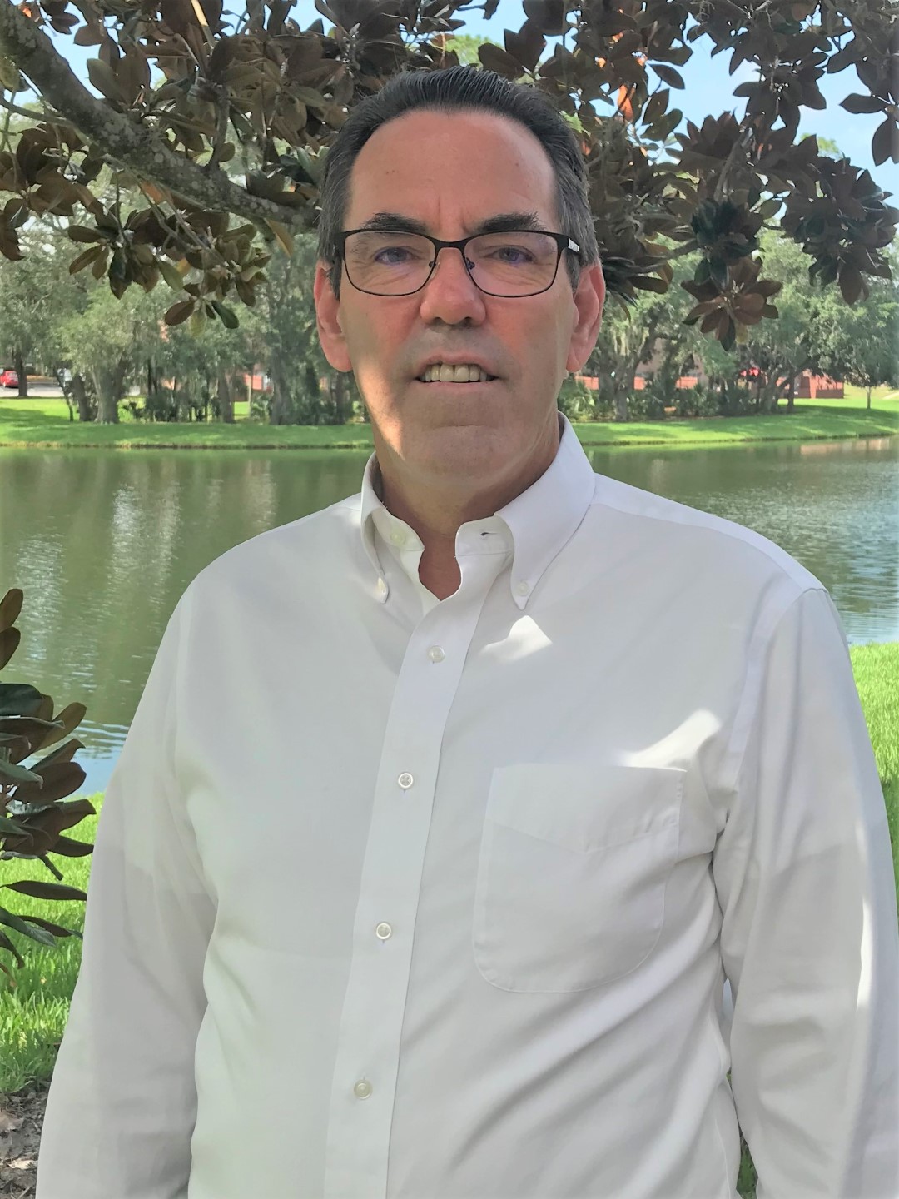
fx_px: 970
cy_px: 600
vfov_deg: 63.4
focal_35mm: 28
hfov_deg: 49.7
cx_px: 450
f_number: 1.8
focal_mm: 3.99
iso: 20
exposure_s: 1/818
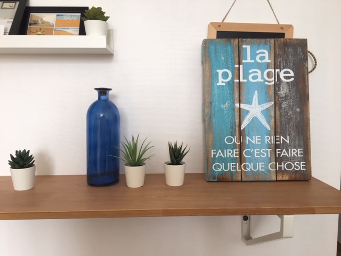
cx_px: 170
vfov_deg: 48.2
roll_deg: +0.5
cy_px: 128
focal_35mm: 29
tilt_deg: -5.6
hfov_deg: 61.7
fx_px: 286
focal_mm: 4.15
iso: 40
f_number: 2.2
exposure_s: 1/100
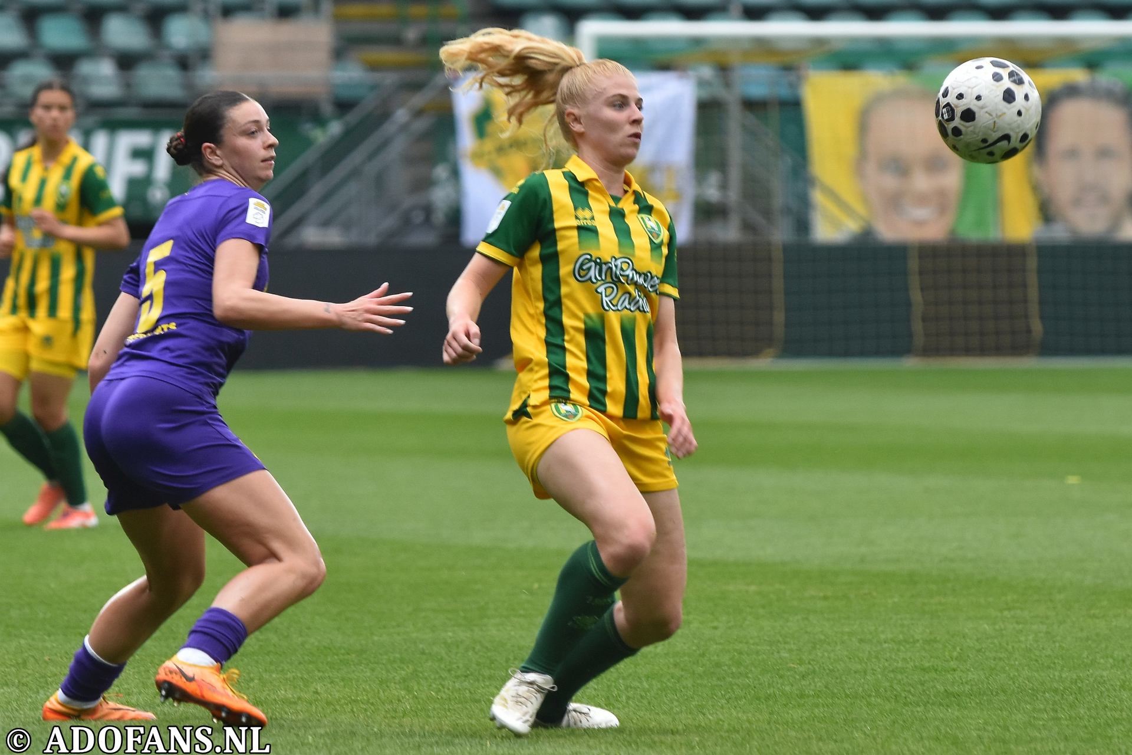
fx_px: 8961
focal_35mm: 285
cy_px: 378
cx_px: 566
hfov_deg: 7.2
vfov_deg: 4.8
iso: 500
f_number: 3.5
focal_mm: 190
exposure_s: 1/800
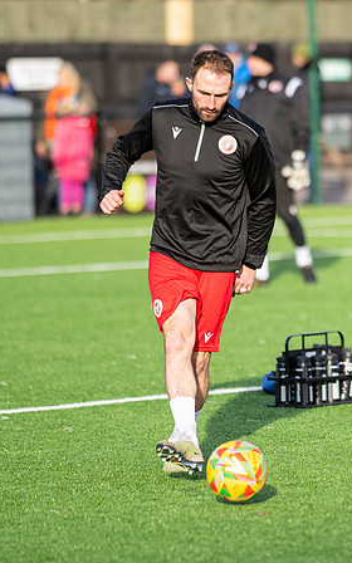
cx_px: 343
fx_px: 5050
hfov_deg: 4.0
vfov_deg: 6.4
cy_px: 334
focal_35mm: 329
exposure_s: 1/2500
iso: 100
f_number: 1.8
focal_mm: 135
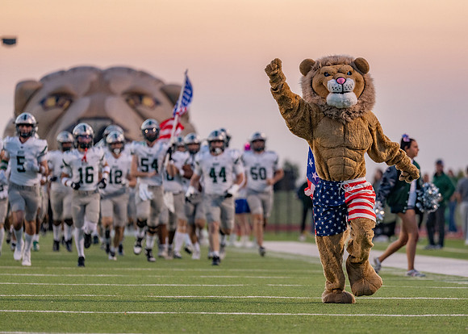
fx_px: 3704
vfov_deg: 5.2
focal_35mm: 279
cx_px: 325
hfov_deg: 7.2
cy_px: 165
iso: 1250
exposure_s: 1/1000
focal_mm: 200
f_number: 2.8
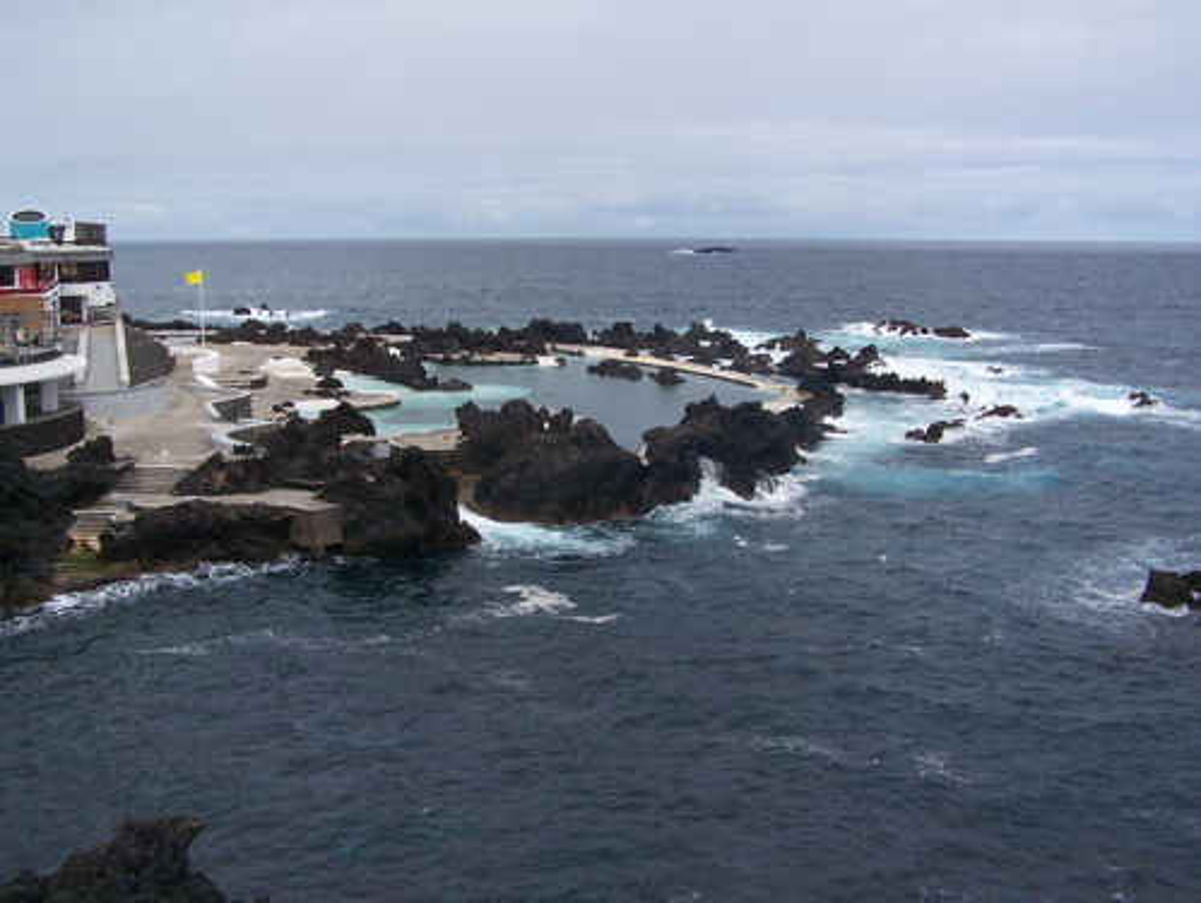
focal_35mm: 38
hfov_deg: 48.9
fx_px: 1319
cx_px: 600
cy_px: 452
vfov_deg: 37.8
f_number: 4
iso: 80
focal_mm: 6.3
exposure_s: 1/1000
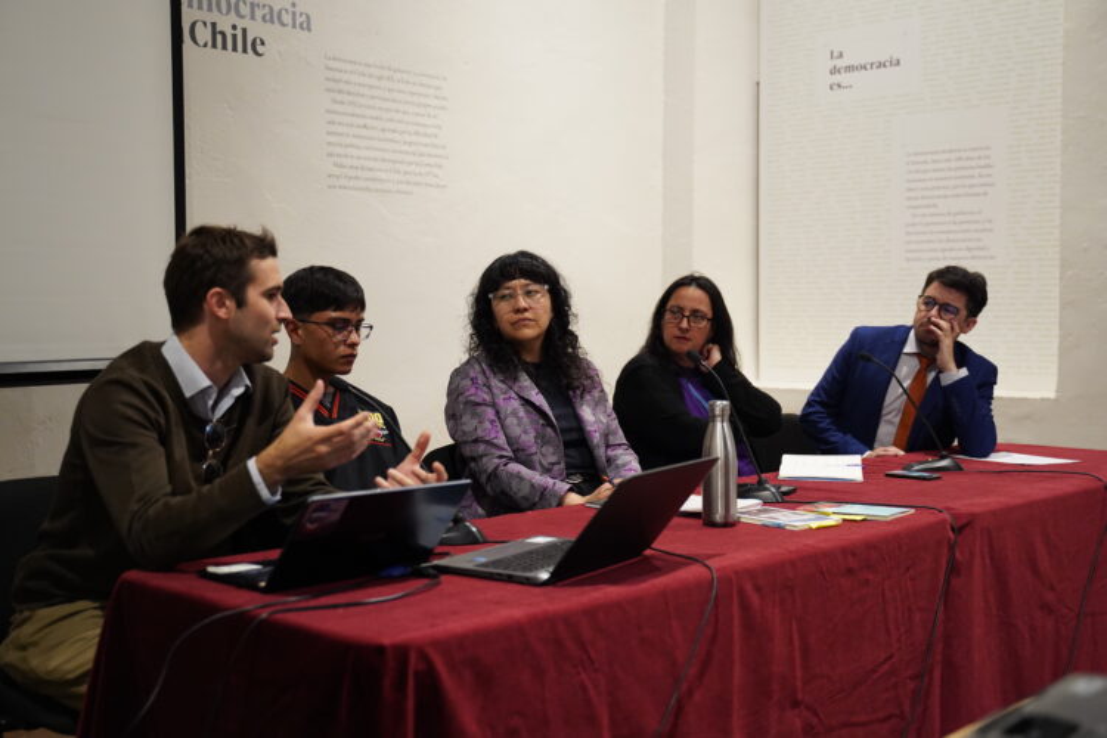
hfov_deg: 45.4
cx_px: 554
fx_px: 1322
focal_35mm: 43
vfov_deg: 31.2
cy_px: 369
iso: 3200
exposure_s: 1/100
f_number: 2.8
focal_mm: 43
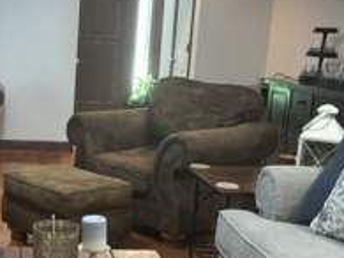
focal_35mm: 64
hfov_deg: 28.4
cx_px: -2
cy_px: 163
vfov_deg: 22.8
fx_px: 636
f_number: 1.6
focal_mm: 5.96
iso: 500
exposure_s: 1/40
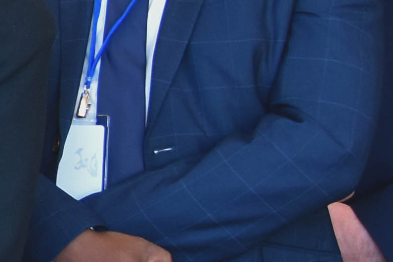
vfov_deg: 5.8
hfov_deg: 7.8
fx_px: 2595
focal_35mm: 238
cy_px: 2
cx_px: -688
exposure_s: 1/80
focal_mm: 21
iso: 400
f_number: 4.5
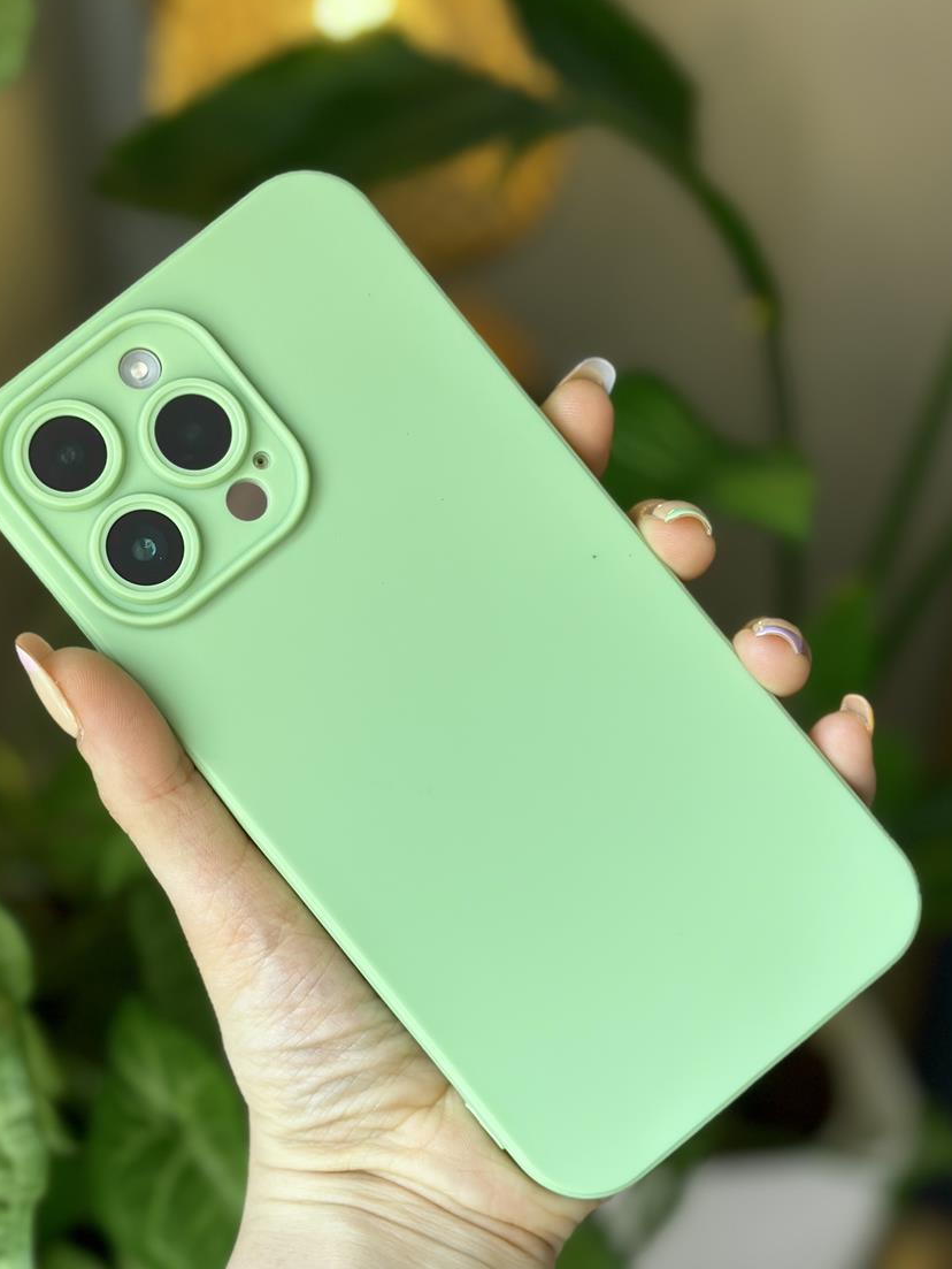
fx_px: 2126
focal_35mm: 58
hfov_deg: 25.2
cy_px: 720
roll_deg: +2.0
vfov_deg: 33.2
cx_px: 421
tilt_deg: -37.4
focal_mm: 6.86
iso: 64
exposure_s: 1/141
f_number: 1.78
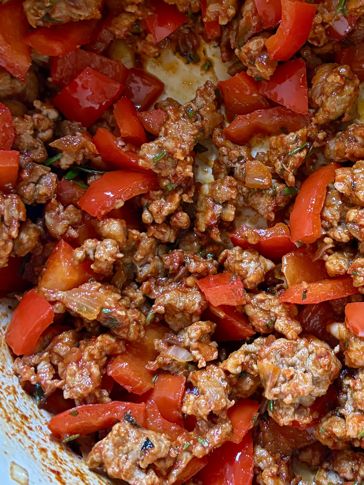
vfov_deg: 35.5
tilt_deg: -84.4
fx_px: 757
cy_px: 203
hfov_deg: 26.4
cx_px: 309
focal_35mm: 54
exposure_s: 1/42
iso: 500
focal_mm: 5.96
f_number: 1.6
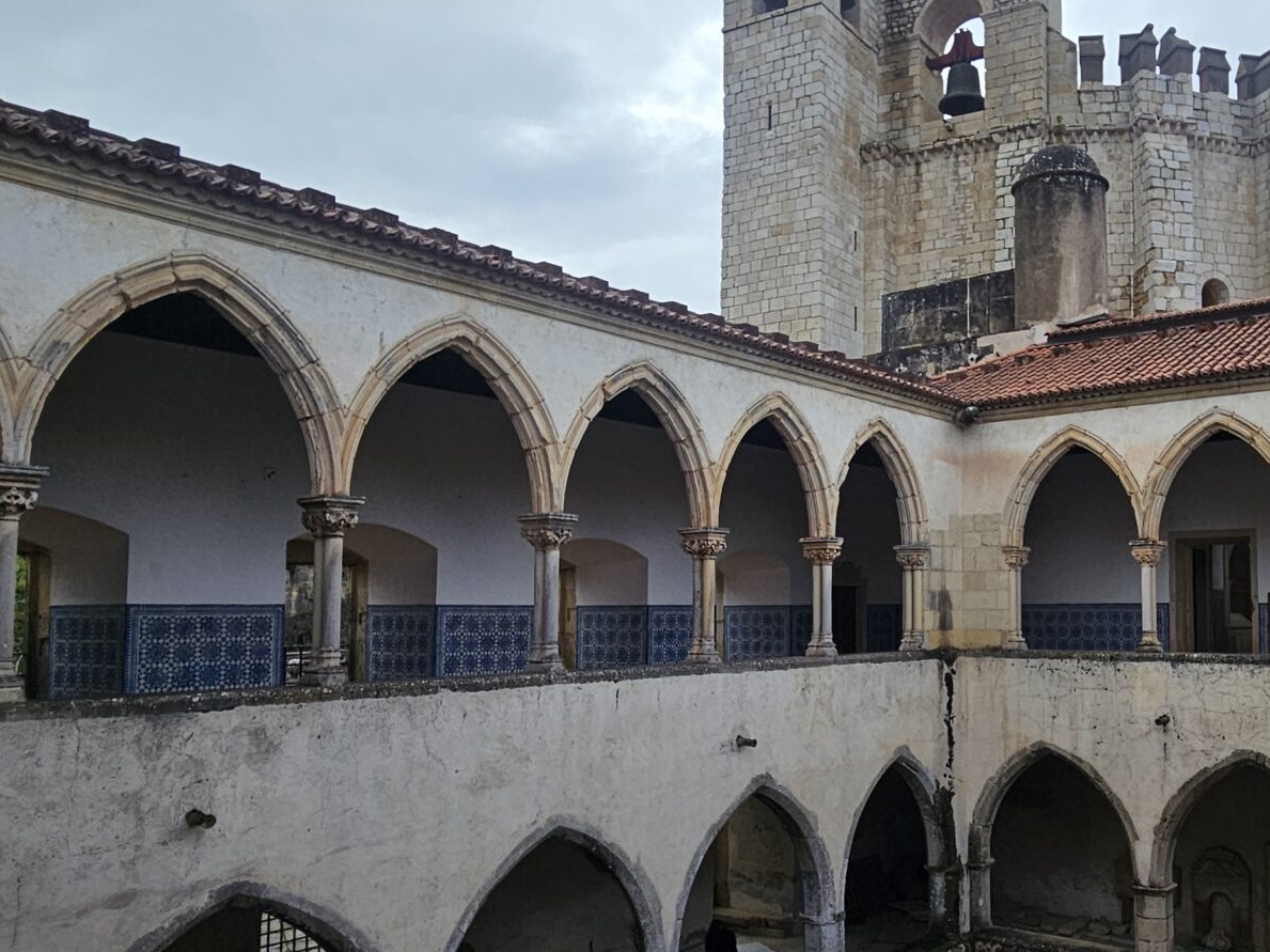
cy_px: 541
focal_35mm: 28
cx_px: 938
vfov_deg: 49.6
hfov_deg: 60.3
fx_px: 1027
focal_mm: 2.2
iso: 50
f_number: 2.2
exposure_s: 1/3354
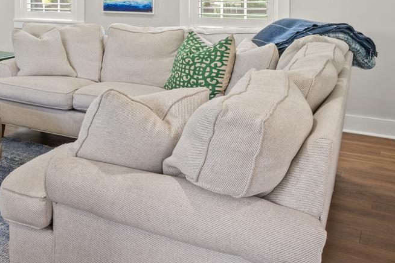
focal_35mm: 47
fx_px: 516
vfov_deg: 26.8
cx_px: -97
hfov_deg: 33.0
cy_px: -10
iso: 320
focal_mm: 15
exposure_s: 1/4
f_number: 9
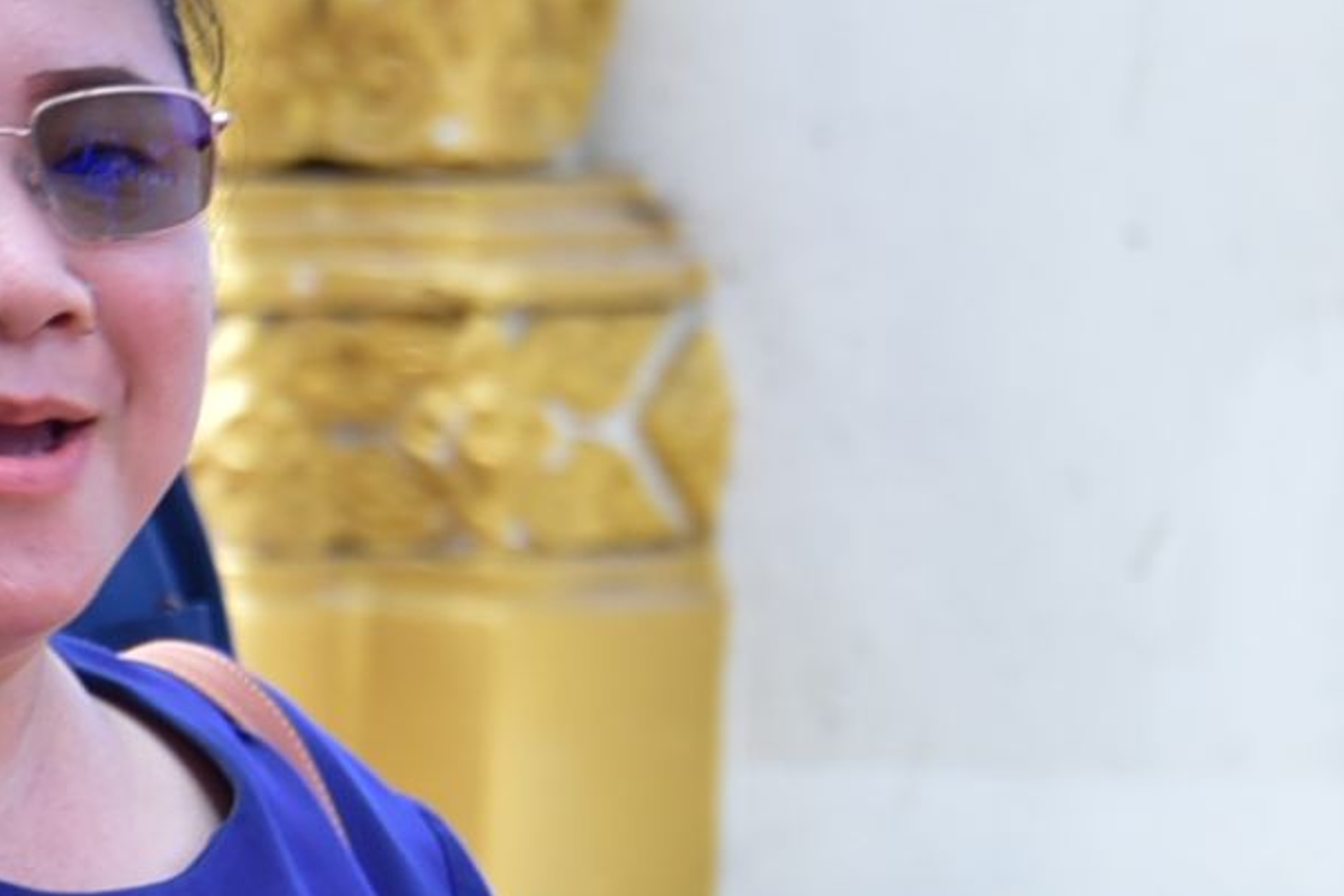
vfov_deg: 2.7
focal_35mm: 505
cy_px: 606
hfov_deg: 4.0
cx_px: -1139
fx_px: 18857
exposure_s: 1/160
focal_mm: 122
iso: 250
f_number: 6.3
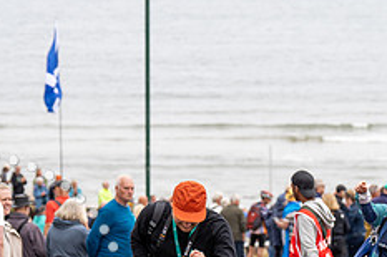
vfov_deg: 6.5
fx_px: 2256
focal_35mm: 210
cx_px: 237
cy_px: 221
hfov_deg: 9.8
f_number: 3.5
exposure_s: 1/1000
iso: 320
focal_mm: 82
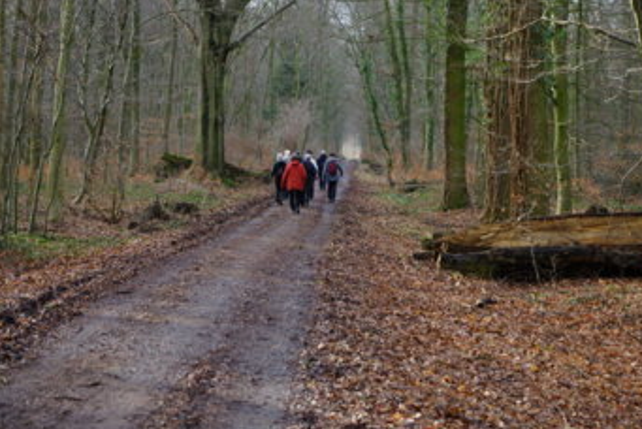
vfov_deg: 16.7
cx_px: 345
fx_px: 1464
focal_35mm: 82
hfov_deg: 24.7
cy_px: 189
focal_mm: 70
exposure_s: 1/80
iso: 100
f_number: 5
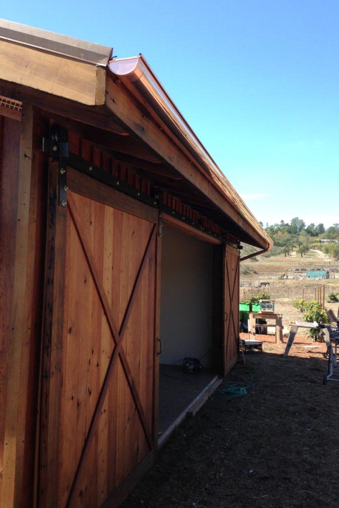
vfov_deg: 54.4
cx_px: 161
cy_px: 255
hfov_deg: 37.8
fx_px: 495
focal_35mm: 35
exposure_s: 1/526
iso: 50
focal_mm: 4.13
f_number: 2.4
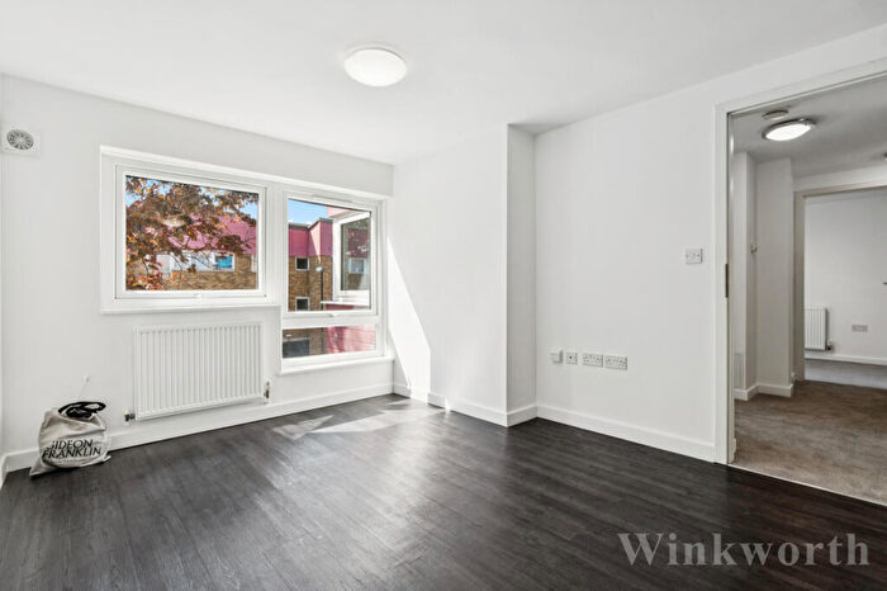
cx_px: 444
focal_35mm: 16
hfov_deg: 96.8
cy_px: 296
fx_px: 394
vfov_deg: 73.7
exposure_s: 1/125
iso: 400
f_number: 11
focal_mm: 16
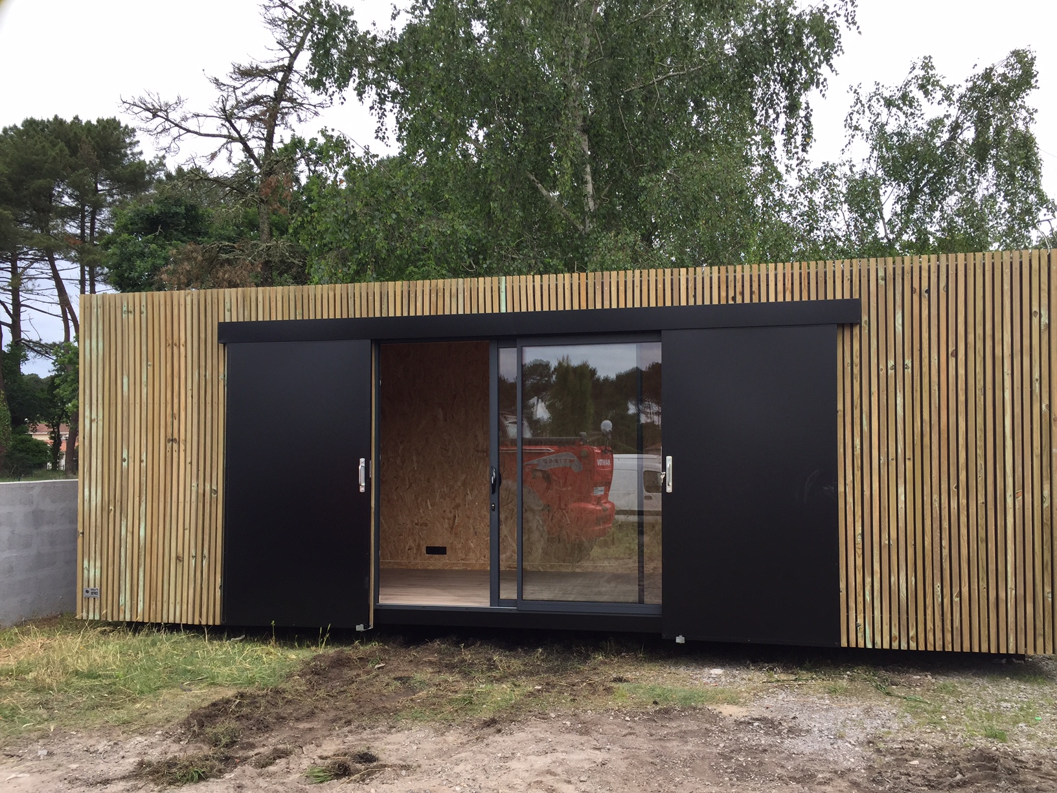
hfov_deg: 61.7
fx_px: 886
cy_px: 396
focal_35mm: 29
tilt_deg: +1.3
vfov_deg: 48.2
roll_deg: -1.0
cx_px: 528
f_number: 2.2
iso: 32
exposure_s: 1/732
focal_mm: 4.15
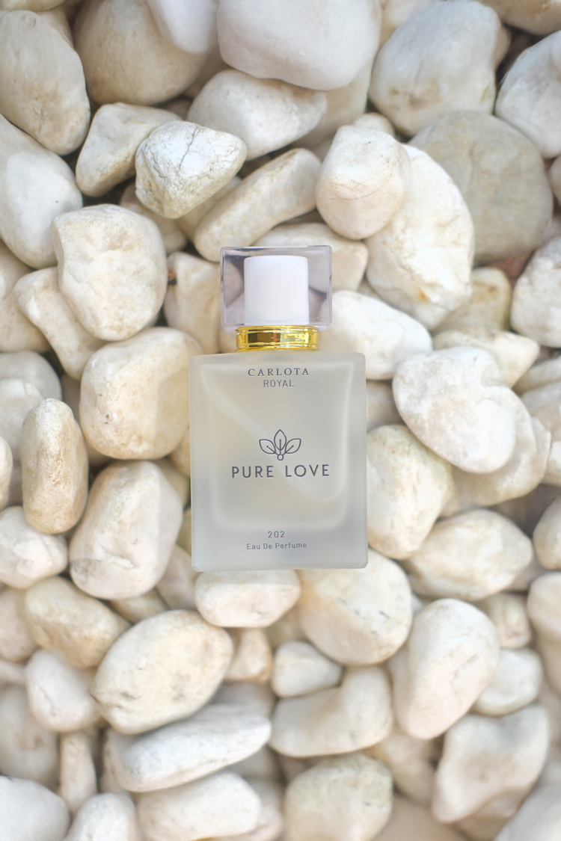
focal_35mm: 53
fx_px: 1239
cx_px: 280
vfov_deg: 37.5
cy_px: 420
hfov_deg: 25.5
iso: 160
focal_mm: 35
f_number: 2
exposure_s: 1/1250
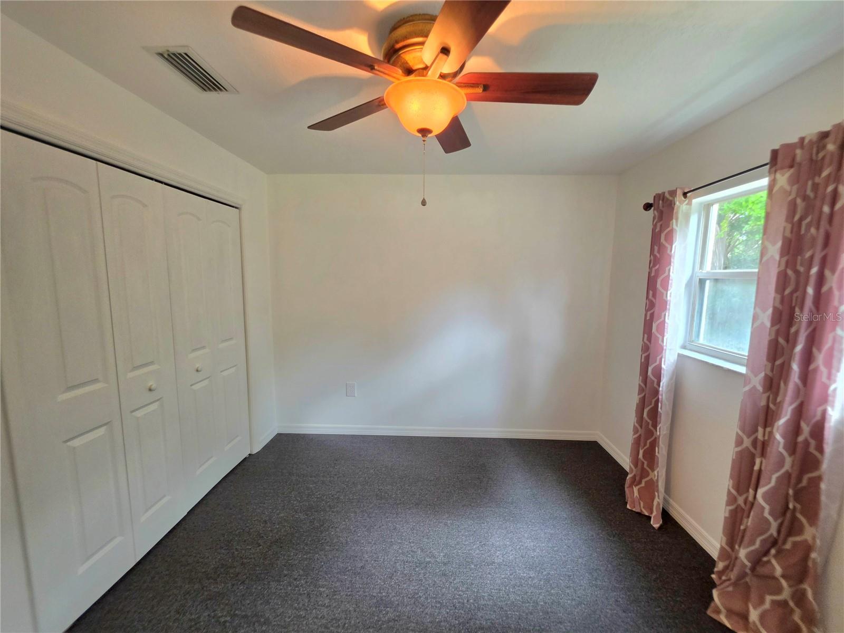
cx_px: 422
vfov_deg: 89.9
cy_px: 316
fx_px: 317
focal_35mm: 13
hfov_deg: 106.2
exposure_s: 1/60.2
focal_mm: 2.2
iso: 160
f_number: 1.9
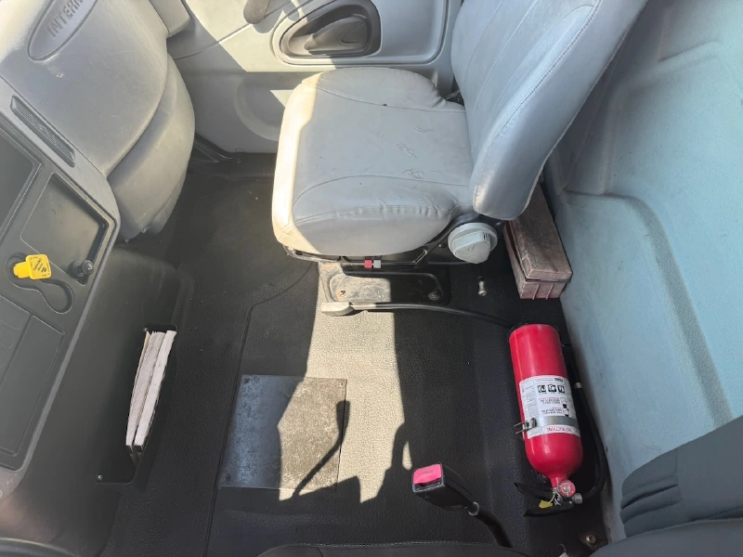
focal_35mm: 24
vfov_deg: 56.8
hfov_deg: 71.6
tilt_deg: -58.2
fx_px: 515
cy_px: 278
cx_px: 372
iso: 64
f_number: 1.78
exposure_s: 1/121
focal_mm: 6.76
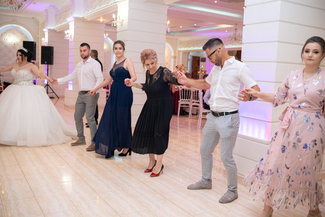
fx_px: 316
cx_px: 162
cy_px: 108
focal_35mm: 35
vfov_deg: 37.9
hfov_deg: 54.4
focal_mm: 23
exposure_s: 1/125
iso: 800
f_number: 2
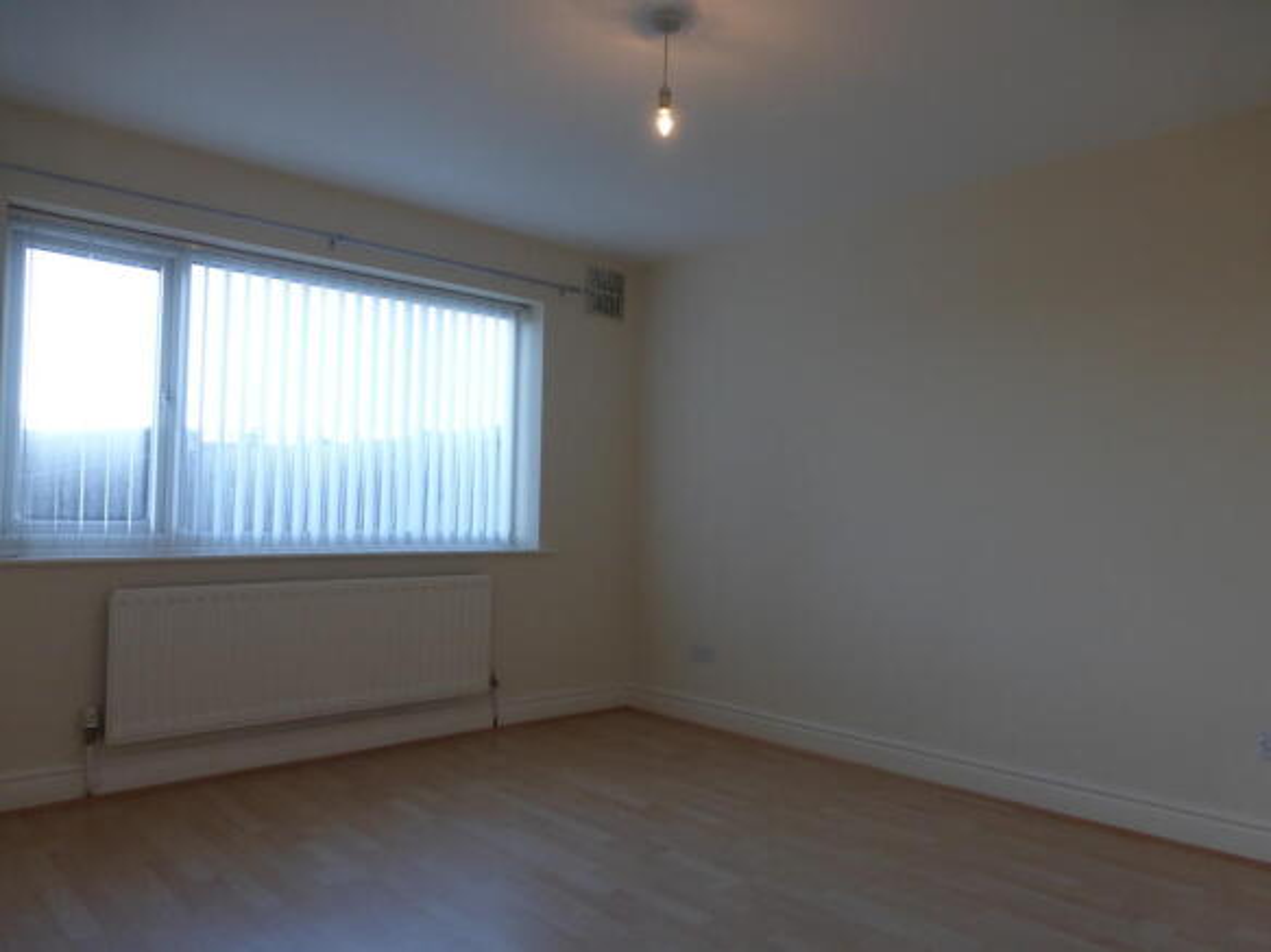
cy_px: 476
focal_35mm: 24
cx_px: 636
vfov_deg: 56.8
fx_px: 881
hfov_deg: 71.6
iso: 125
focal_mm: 4.3
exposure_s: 1/60
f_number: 3.3
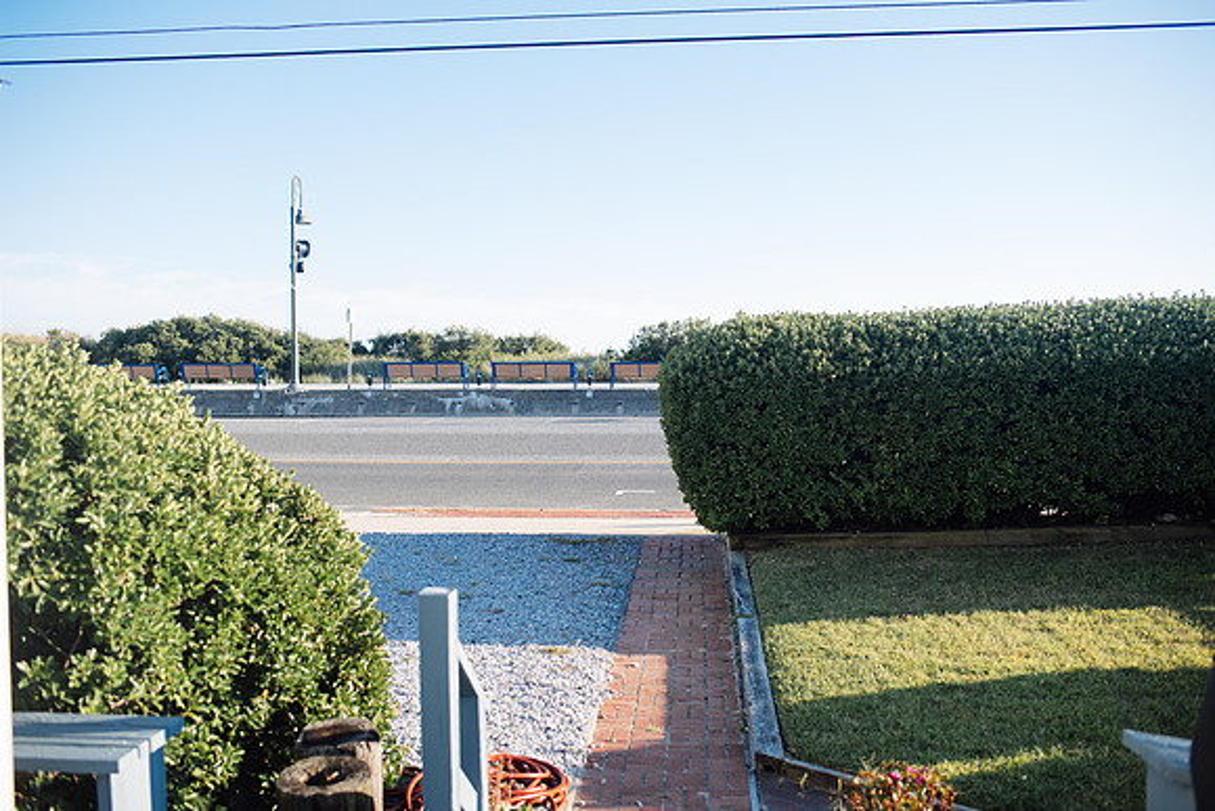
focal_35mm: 35
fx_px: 1181
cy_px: 406
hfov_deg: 54.4
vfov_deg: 37.9
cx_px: 608
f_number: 2.8
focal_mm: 35
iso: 100
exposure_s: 1/500
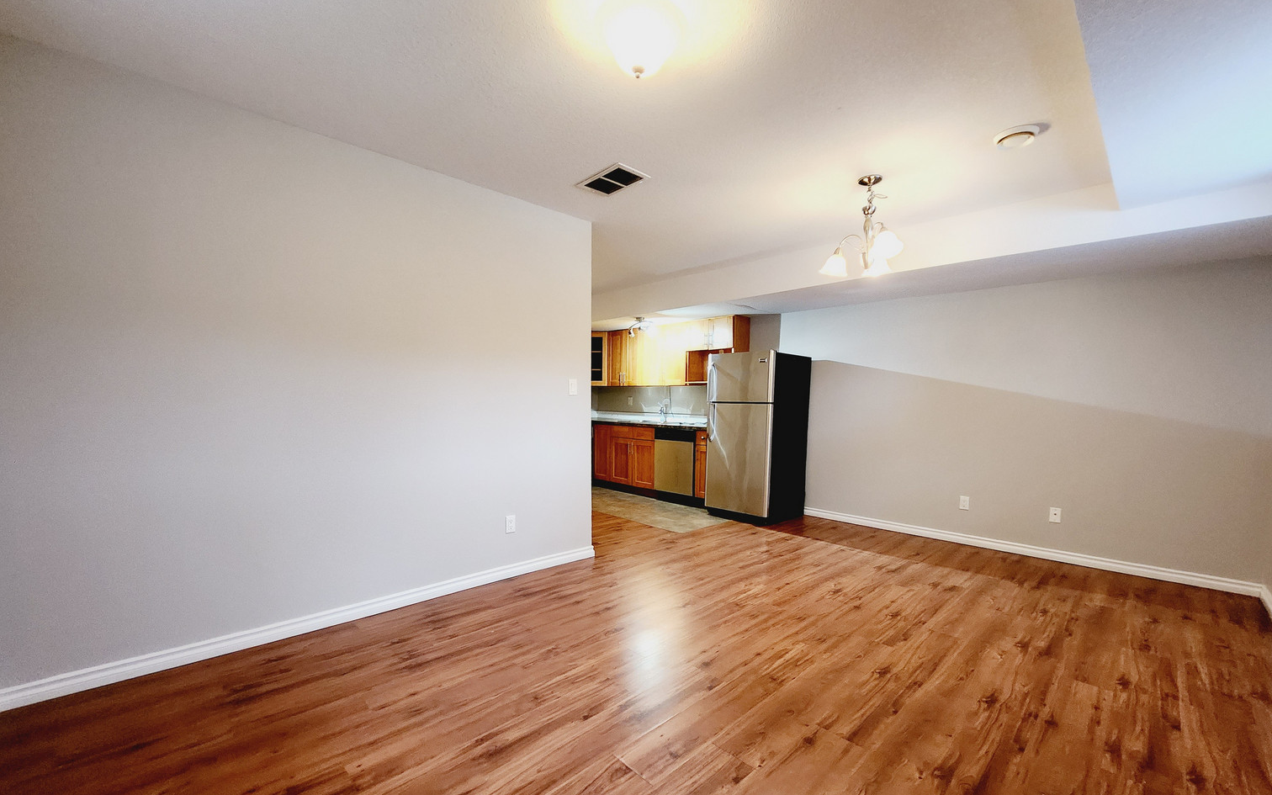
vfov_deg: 78.4
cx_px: 639
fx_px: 485
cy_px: 437
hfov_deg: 105.3
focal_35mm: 14
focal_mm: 1.74
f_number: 2.2
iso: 400
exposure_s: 1/40
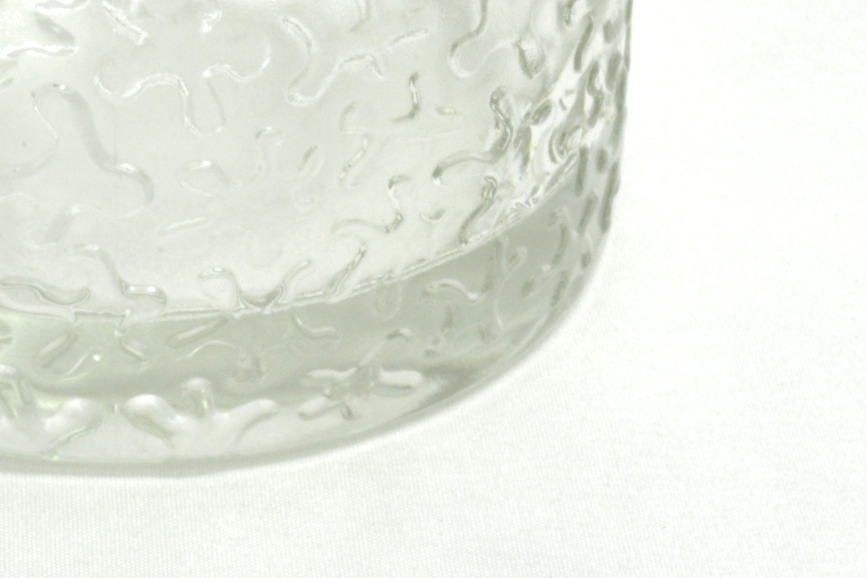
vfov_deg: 7.6
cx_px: 175
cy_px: -326
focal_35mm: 178
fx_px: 4286
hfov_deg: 11.5
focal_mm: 30
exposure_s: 2
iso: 400
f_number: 19
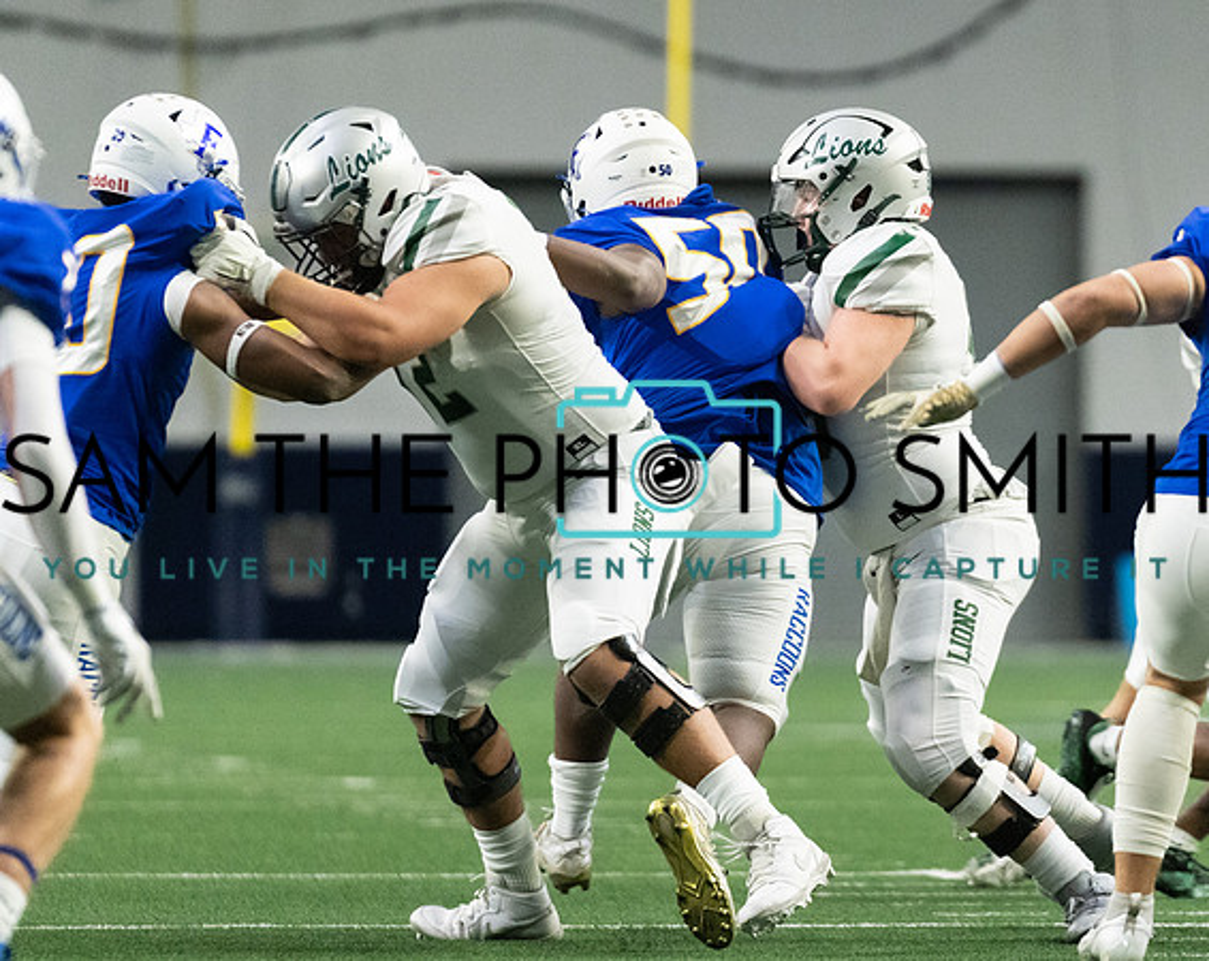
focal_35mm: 365
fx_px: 13032
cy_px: 391
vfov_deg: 4.2
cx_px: 836
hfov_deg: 5.3
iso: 4000
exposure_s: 1/1250
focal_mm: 200
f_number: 2.8
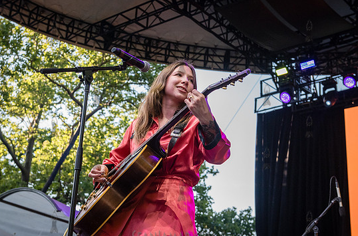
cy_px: 102
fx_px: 605
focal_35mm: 61
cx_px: 147
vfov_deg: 22.1
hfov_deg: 32.9
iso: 2000
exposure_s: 1/1250
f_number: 4.5
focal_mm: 48
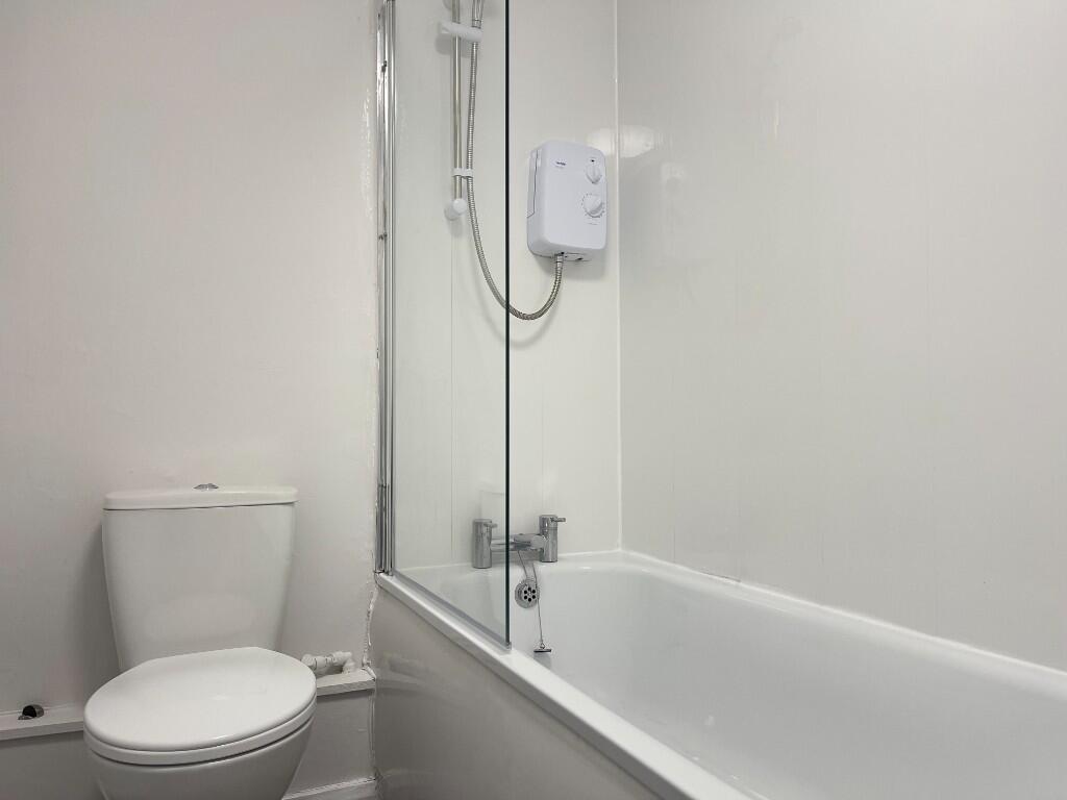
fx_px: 771
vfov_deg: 54.9
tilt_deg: +1.5
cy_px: 400
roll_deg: +0.5
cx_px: 534
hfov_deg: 69.4
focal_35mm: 25
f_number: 1.6
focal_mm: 5.1
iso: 64
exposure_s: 1/100
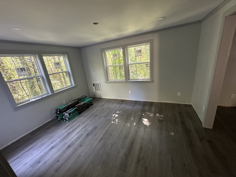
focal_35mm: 14
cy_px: 88
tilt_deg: -17.0
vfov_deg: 85.7
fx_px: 95
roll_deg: +7.2
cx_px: 118
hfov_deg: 102.1
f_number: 2.2
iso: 400
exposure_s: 1/60
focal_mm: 2.22
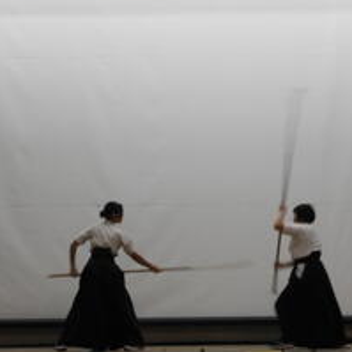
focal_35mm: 266
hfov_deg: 6.6
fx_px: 3060
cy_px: 138
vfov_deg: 6.6
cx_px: 195
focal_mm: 26.9
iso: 400
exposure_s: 1/60
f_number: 5.2
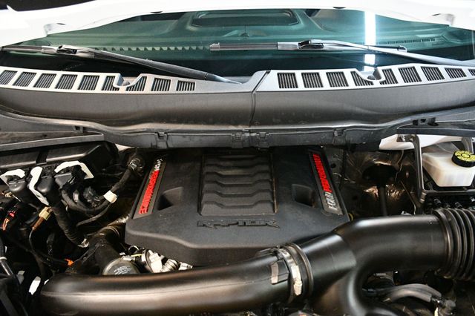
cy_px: 158
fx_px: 396
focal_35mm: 30
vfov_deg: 43.6
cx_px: 238
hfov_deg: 62.0
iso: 5600
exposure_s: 1/60
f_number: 3.5
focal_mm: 20
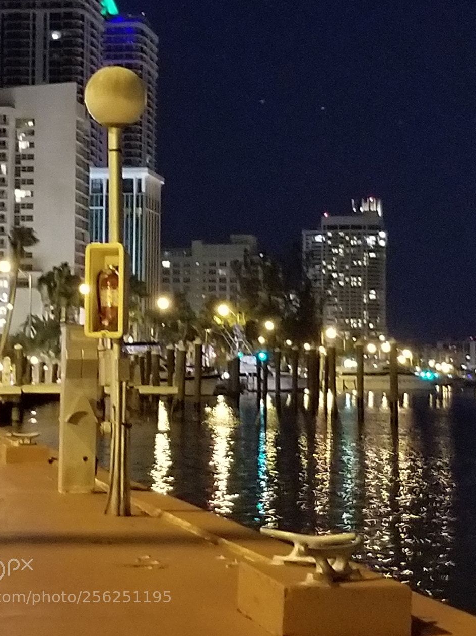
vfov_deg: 54.6
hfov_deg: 42.9
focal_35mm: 33
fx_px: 605
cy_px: 233
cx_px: 210
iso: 800
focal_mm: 4.25
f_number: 1.7
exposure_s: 1/10
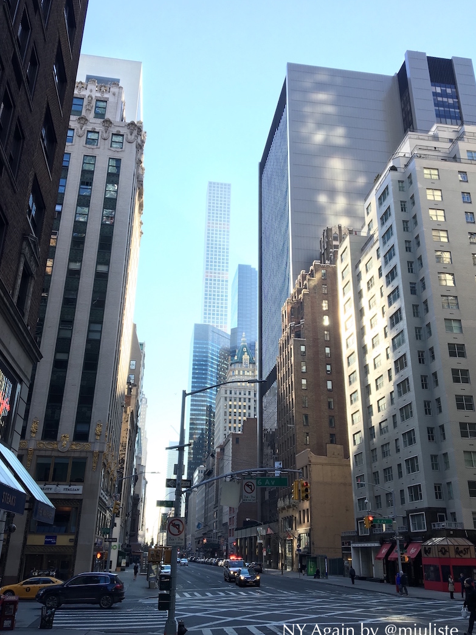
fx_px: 550
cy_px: 322
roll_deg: +0.1
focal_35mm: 30
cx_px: 234
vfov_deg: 60.0
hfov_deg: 46.8
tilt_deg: +22.4
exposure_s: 1/236
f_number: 2.2
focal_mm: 4.15
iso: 25
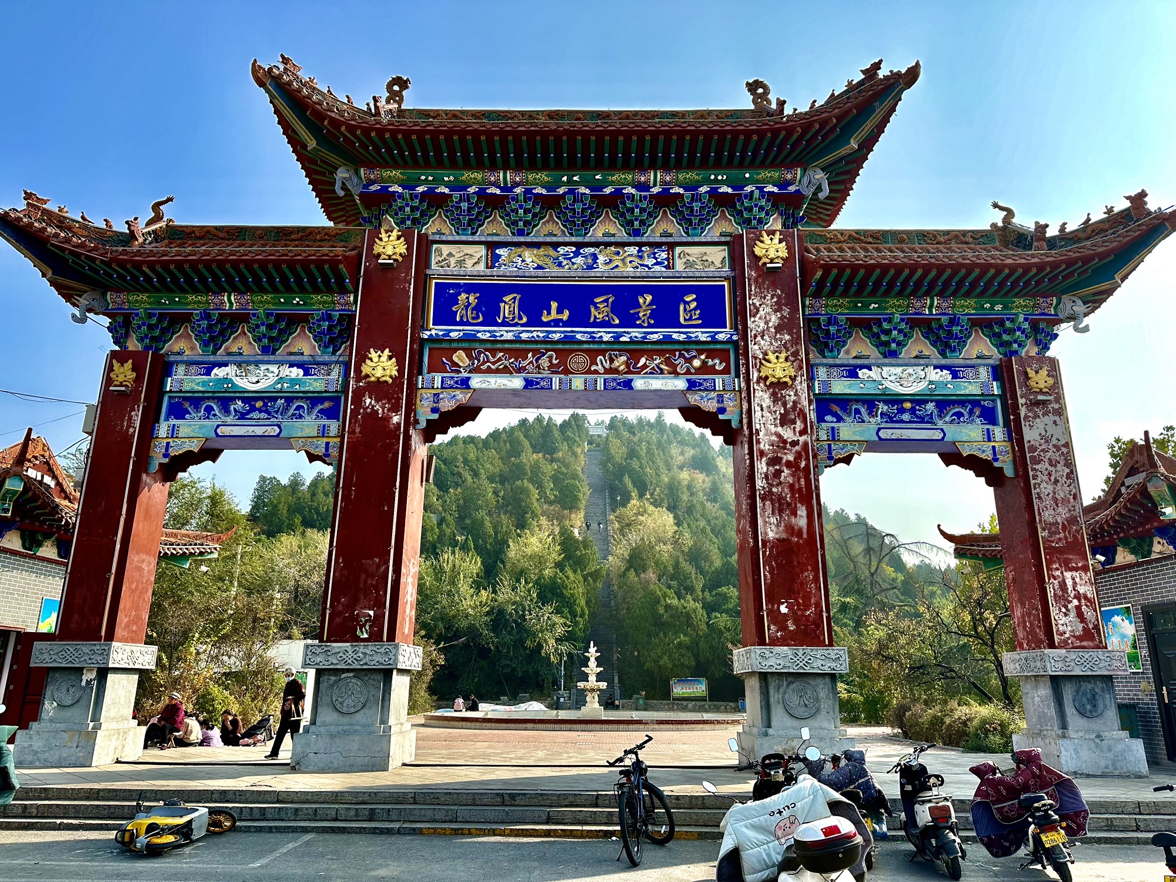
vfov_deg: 56.8
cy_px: 441
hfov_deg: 71.6
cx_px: 588
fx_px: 815
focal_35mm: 24
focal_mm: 6.86
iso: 80
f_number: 1.78
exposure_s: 1/2591
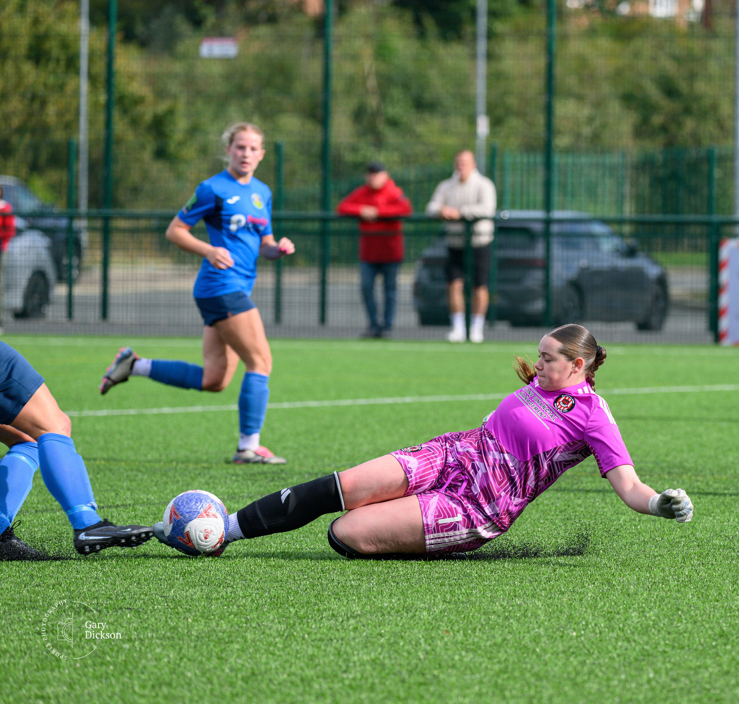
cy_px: 310
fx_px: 7351
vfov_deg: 5.5
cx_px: 583
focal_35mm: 312
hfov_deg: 5.8
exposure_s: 1/1600
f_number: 5
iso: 560
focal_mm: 220
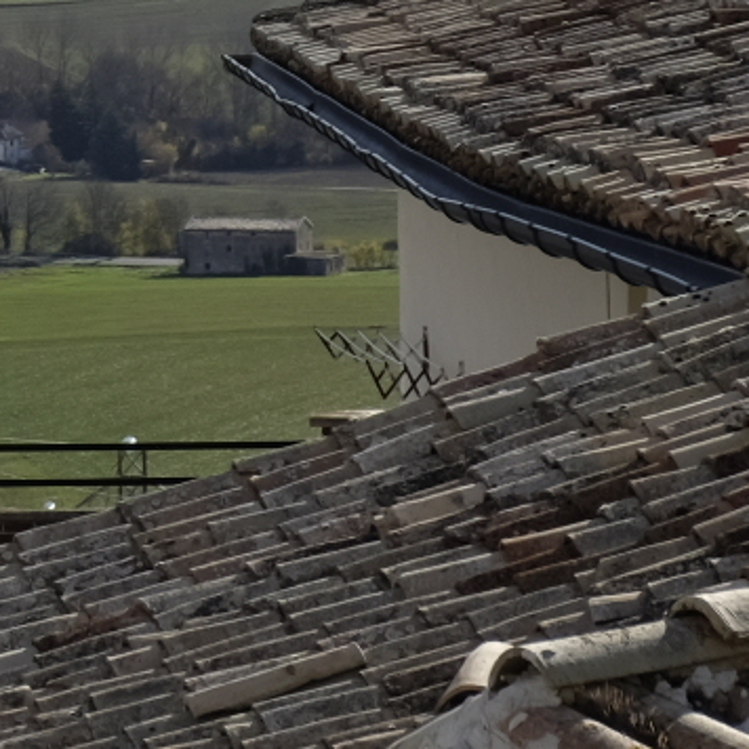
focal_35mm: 262
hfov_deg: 6.5
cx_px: -682
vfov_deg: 6.6
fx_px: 6414
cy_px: -133
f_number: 4.7
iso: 100
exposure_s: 1/680
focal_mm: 29.5
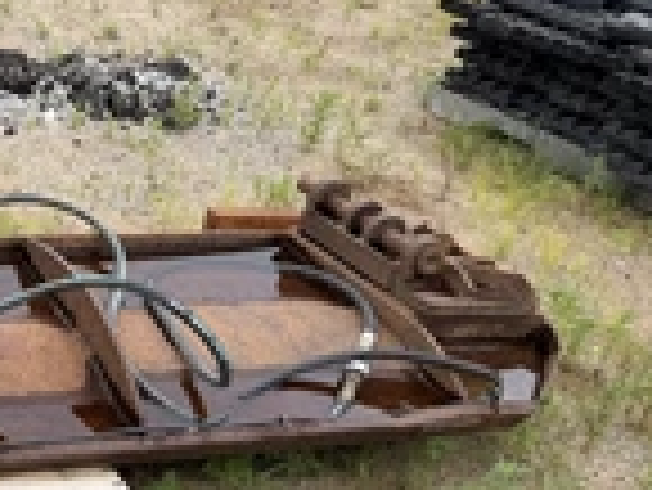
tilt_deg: -35.2
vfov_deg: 22.1
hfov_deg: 25.1
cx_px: -216
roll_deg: -3.9
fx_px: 1244
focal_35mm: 66
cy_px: 373
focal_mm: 6.76
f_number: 1.78
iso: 80
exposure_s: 1/788
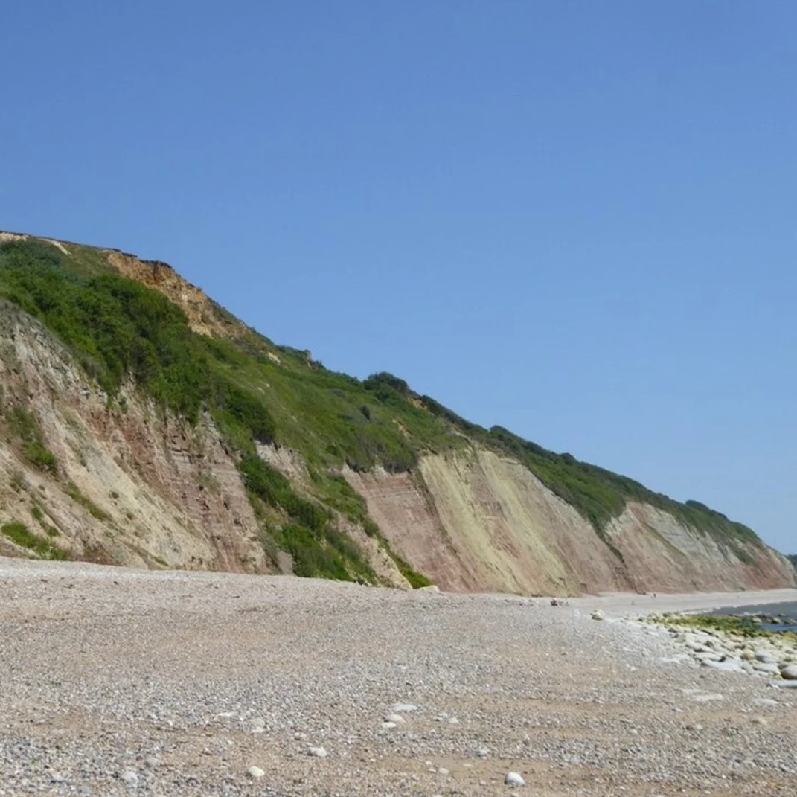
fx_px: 1641
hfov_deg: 27.2
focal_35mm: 63
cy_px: 400
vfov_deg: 27.3
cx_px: 300
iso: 100
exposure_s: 1/1000
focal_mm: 9
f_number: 4.1
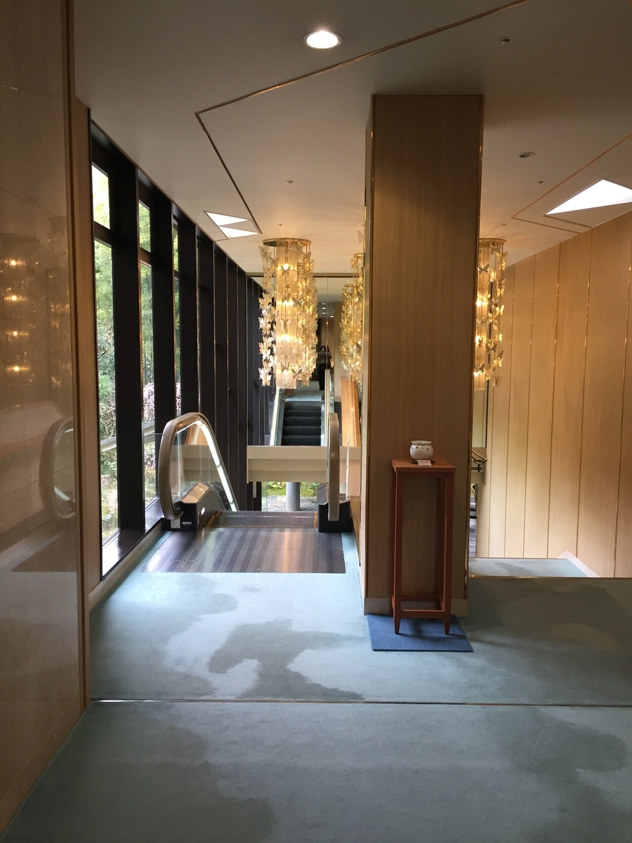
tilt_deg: -4.7
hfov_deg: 48.2
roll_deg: -0.4
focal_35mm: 29
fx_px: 706
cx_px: 316
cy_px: 422
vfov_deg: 61.7
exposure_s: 1/30
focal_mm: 4.15
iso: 50
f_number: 2.2
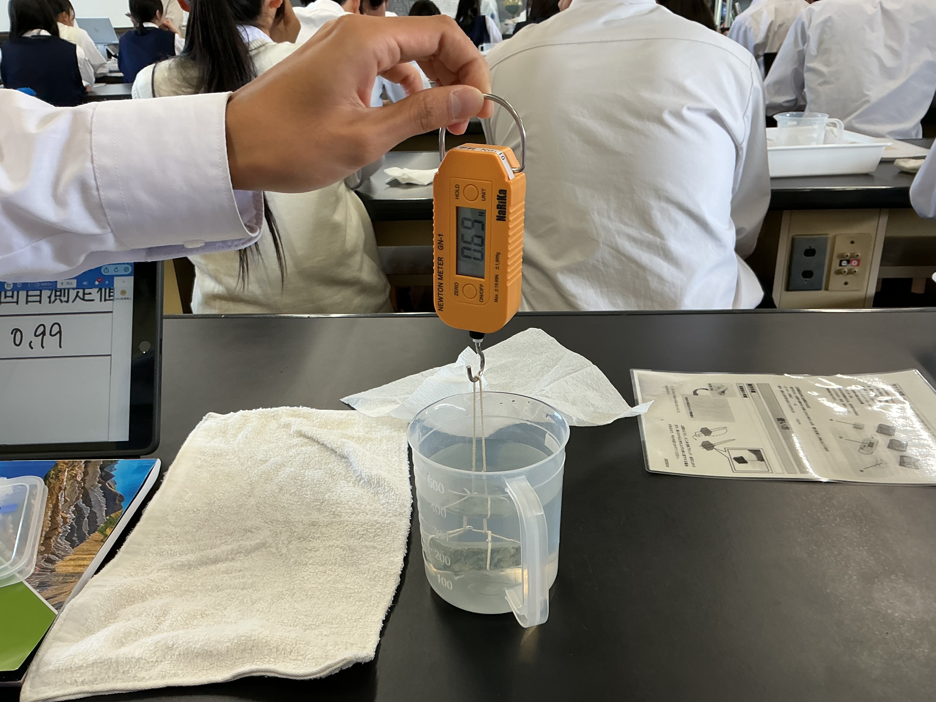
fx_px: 784
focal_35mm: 29
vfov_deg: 48.2
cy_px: 351
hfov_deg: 61.7
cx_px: 468
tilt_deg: -24.1
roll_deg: +2.2
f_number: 1.8
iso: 50
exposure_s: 1/60
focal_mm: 3
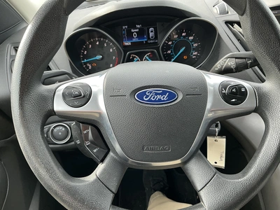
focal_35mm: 28
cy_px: 105
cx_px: 140
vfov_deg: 49.7
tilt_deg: -30.2
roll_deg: +6.7
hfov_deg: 63.4
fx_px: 226
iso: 64
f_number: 1.8
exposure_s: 1/122
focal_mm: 3
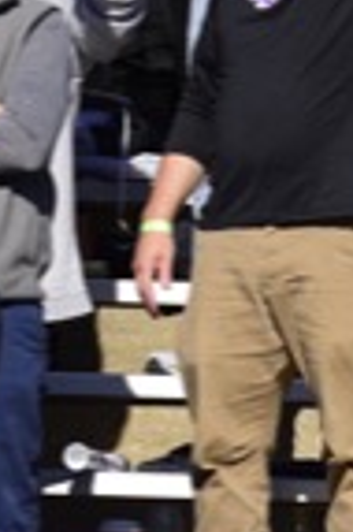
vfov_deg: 1.3
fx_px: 24208
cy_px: -298
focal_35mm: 1642
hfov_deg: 0.8
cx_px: -97
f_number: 6.3
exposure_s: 1/1600
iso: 200
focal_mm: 300
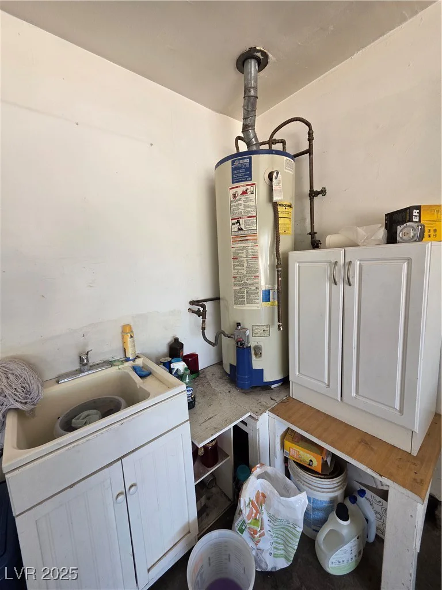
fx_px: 221
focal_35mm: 13
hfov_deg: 89.9
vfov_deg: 106.2
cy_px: 295
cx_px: 221
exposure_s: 1/120
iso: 64
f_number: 1.9
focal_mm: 2.2
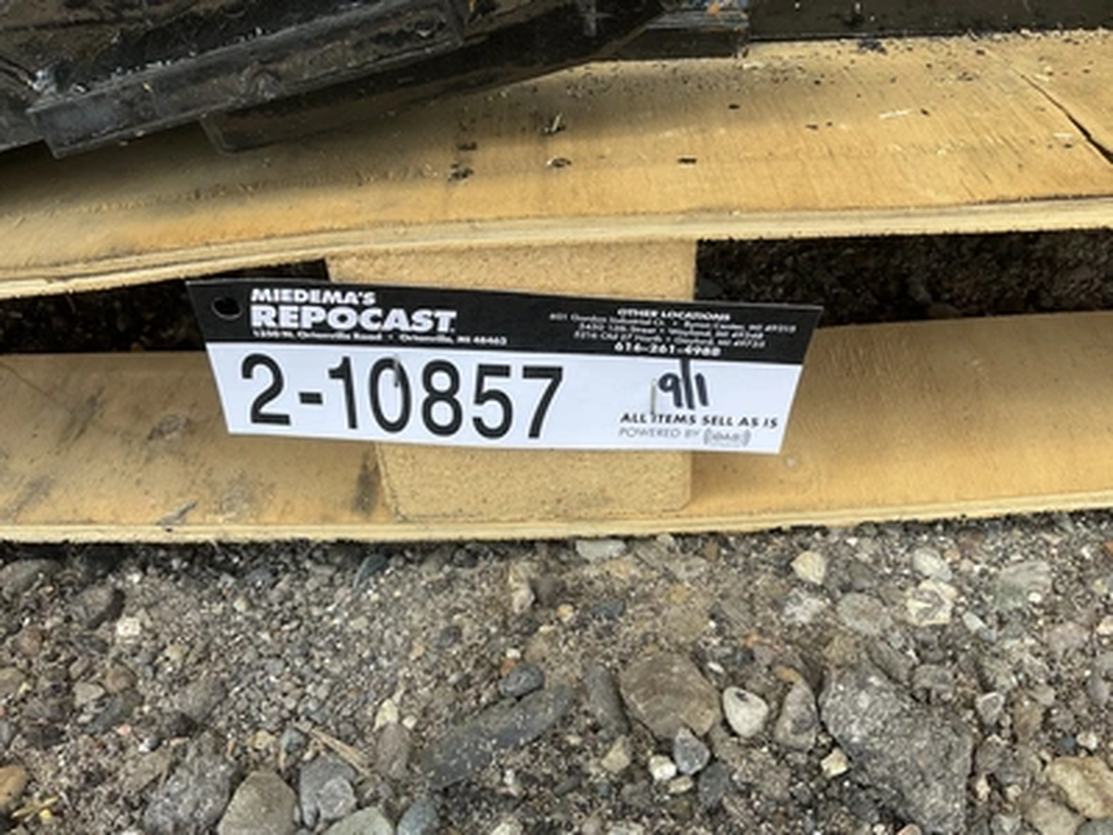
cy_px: 418
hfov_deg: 61.7
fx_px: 932
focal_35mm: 29
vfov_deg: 48.2
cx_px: 556
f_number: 1.8
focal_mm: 3
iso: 25
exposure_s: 1/331
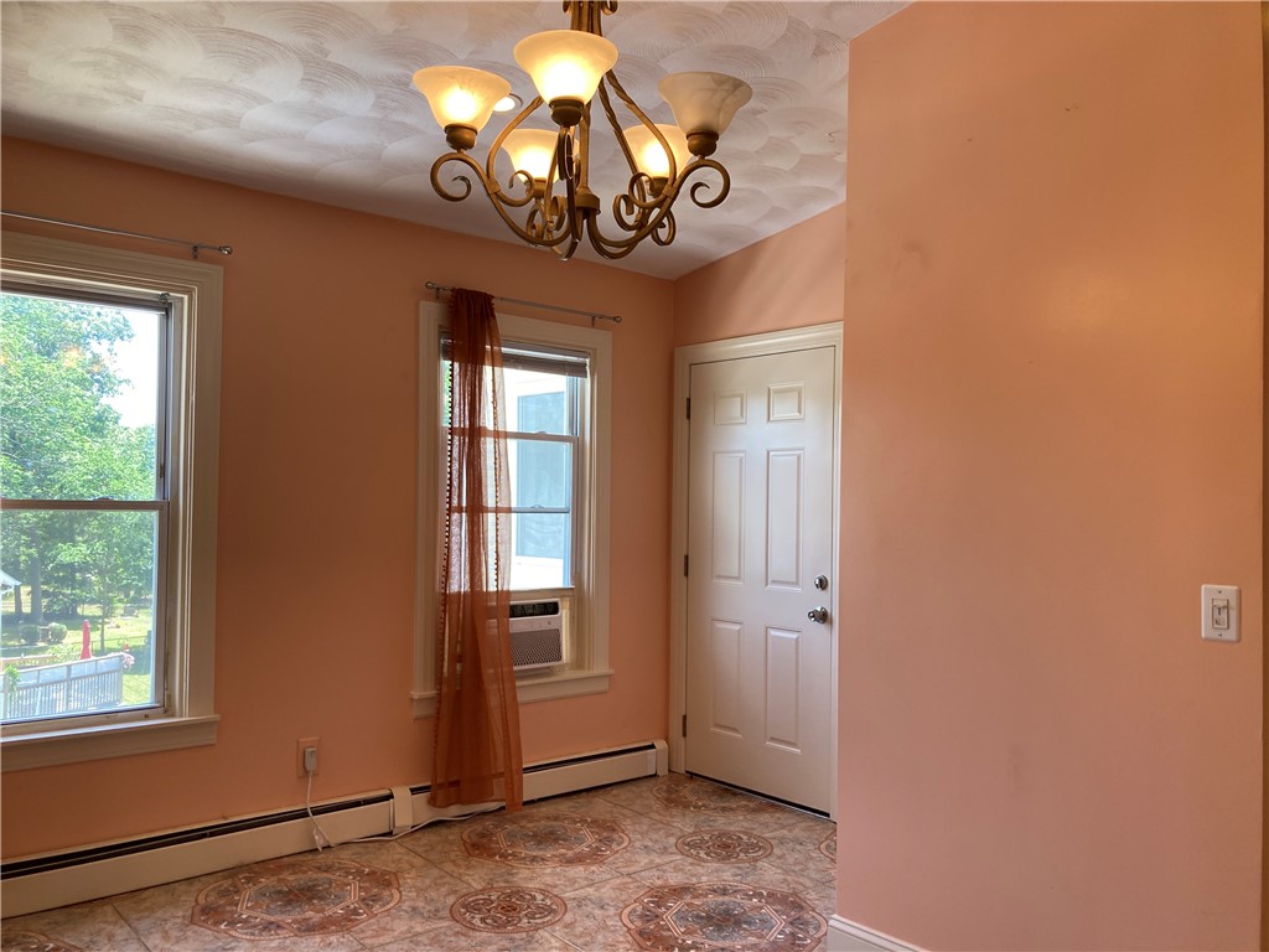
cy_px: 476
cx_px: 634
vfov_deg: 49.7
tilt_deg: +1.8
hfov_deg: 63.4
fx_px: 1026
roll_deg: -1.0
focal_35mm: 28
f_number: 1.8
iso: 64
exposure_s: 1/120
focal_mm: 3.99
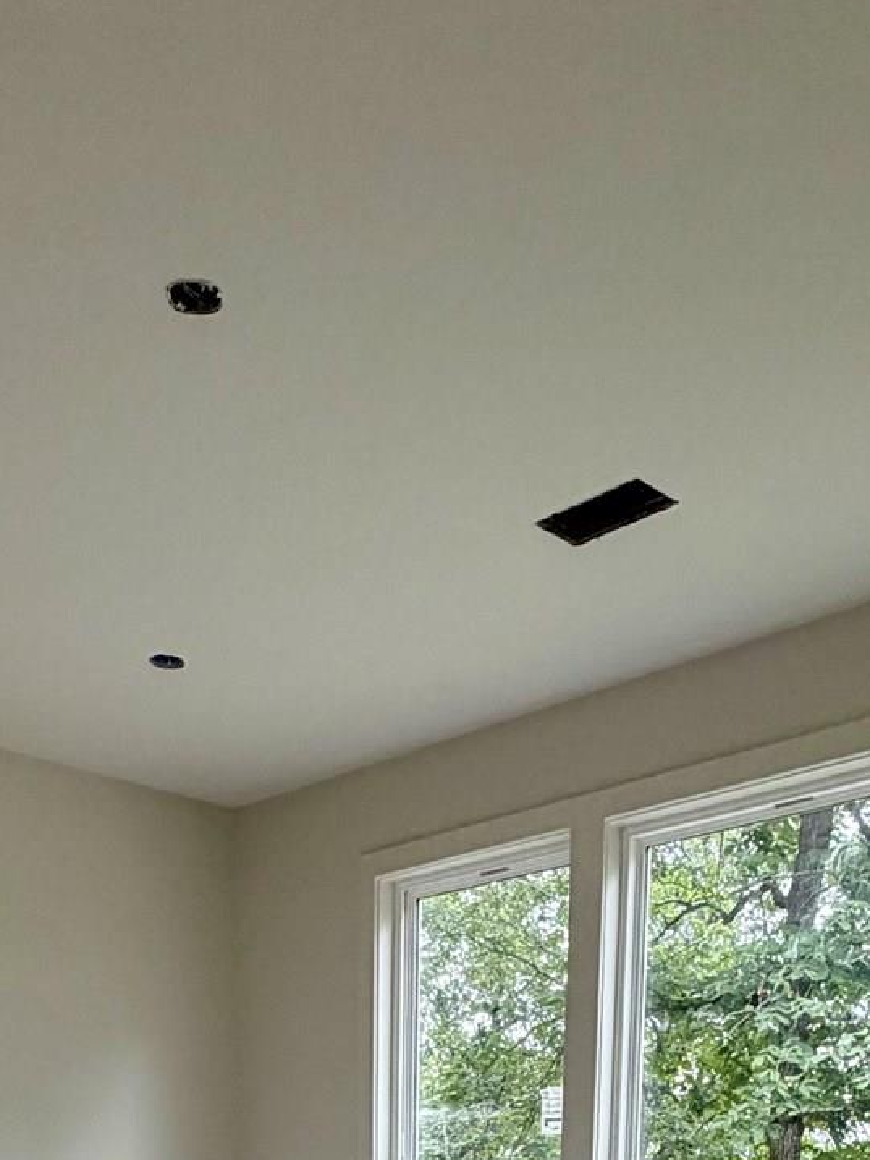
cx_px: 412
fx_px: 1508
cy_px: 1540
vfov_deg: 31.5
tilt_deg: -11.5
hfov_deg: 32.2
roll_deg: -0.5
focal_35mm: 45
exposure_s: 1/121
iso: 160
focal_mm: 2.22
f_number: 2.2
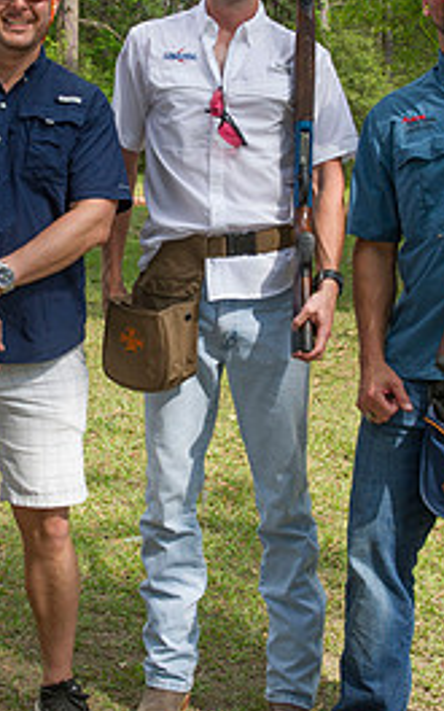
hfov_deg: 17.1
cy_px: 259
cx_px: 145
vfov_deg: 27.0
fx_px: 1471
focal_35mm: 76
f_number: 7.1
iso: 200
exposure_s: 1/320
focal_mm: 34
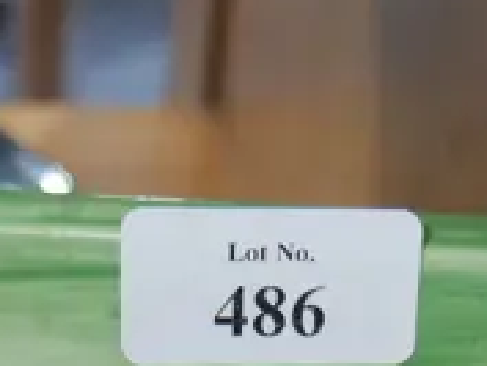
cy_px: 813
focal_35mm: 174
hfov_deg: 11.3
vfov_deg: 8.0
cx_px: 319
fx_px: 2450
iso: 640
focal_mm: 15
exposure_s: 1/60
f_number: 3.6
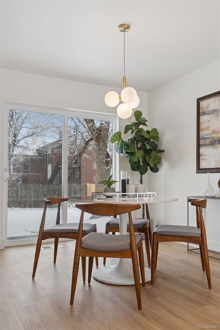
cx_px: 110
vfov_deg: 58.7
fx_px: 293
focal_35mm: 32
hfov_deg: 41.1
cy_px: 165
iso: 400
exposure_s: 1/50
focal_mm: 32
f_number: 9
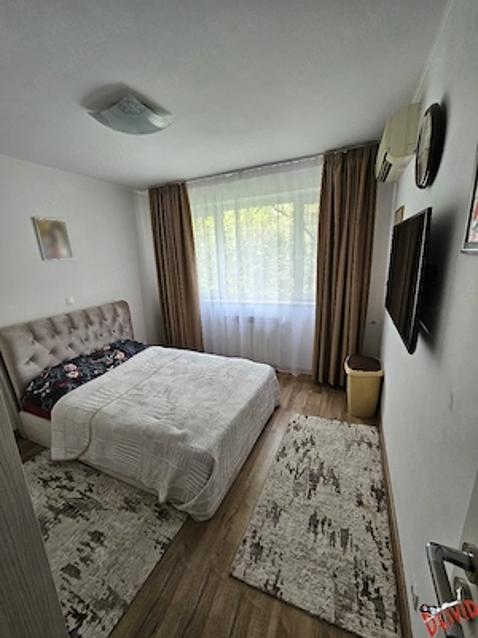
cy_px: 319
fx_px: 239
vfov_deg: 106.2
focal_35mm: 13
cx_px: 239
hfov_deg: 89.9
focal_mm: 2.2
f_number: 2.2
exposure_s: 1/70.9
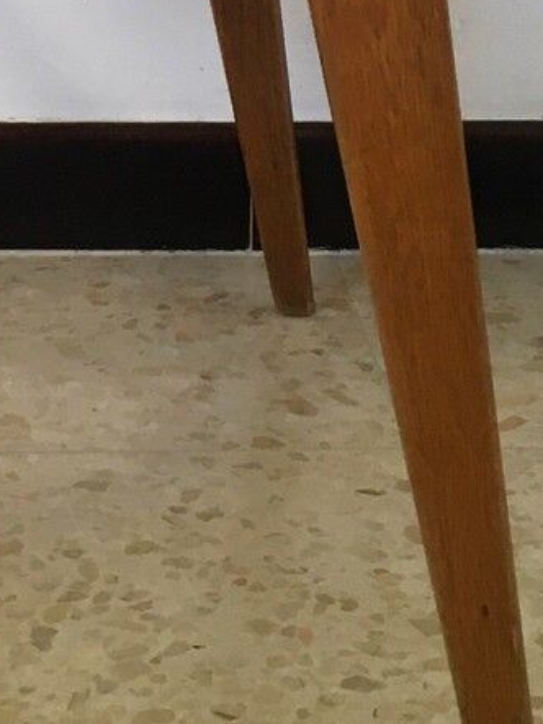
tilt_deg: -8.0
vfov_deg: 14.1
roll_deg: +1.1
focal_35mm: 131
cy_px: -346
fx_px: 2741
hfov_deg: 11.2
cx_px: 0
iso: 80
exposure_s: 1/33
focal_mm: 4.15
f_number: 2.2
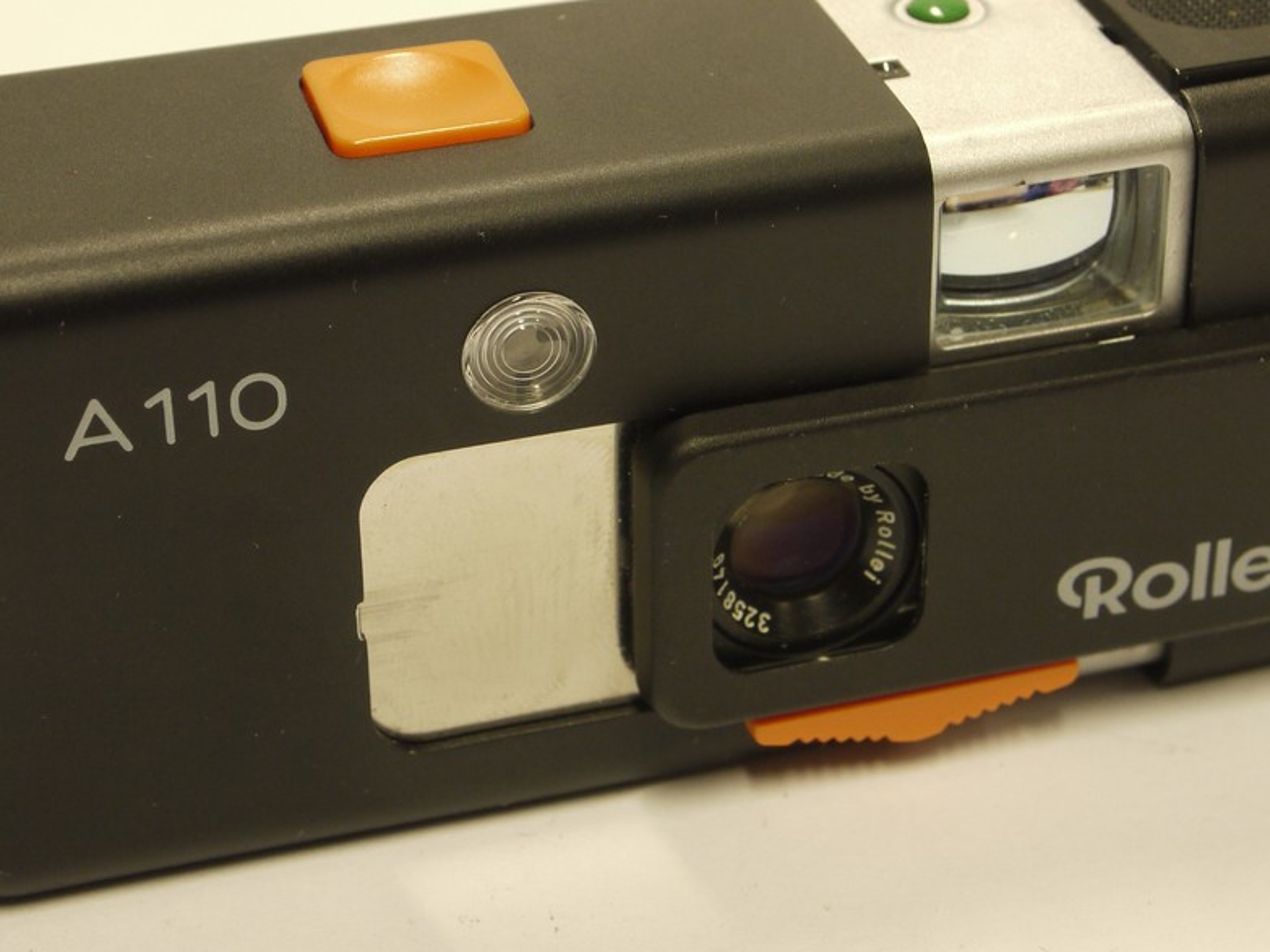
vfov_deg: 15.5
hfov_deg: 20.7
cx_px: 662
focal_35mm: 95
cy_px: 376
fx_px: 3485
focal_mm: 31
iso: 400
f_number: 8
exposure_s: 1/10
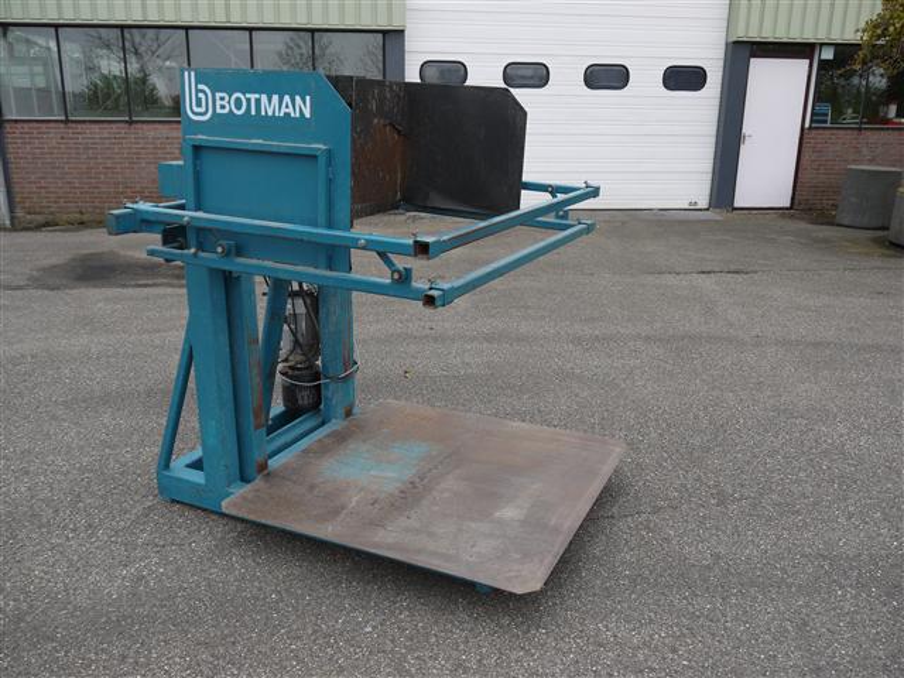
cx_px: 452
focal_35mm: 30
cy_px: 339
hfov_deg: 60.0
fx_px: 783
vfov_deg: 46.8
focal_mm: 15
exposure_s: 1/250
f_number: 5
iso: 100
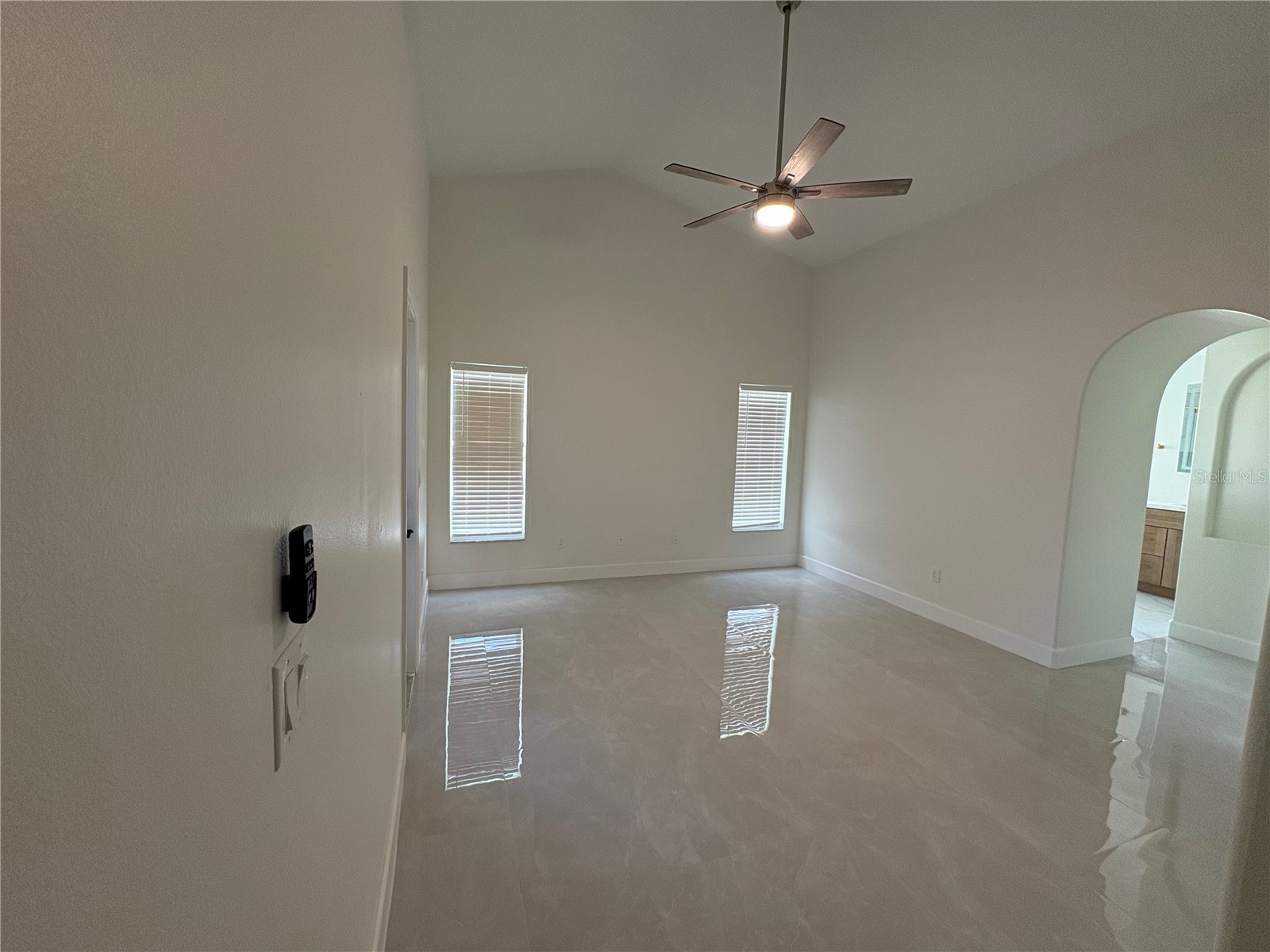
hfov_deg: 102.1
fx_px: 514
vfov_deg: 85.7
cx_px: 635
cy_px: 476
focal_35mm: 14
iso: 125
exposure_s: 1/62
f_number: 2.2
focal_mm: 2.22
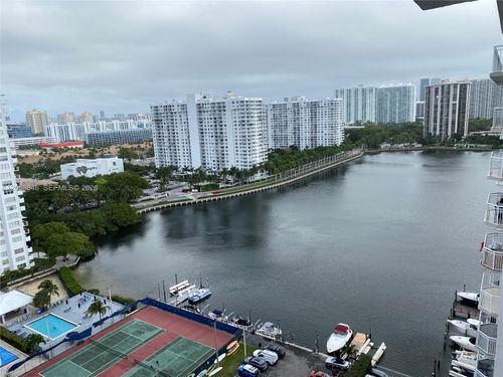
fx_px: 378
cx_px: 252
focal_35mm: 26
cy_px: 188
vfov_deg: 53.1
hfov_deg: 67.3
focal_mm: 4.25
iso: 32
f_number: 1.8
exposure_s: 1/2268
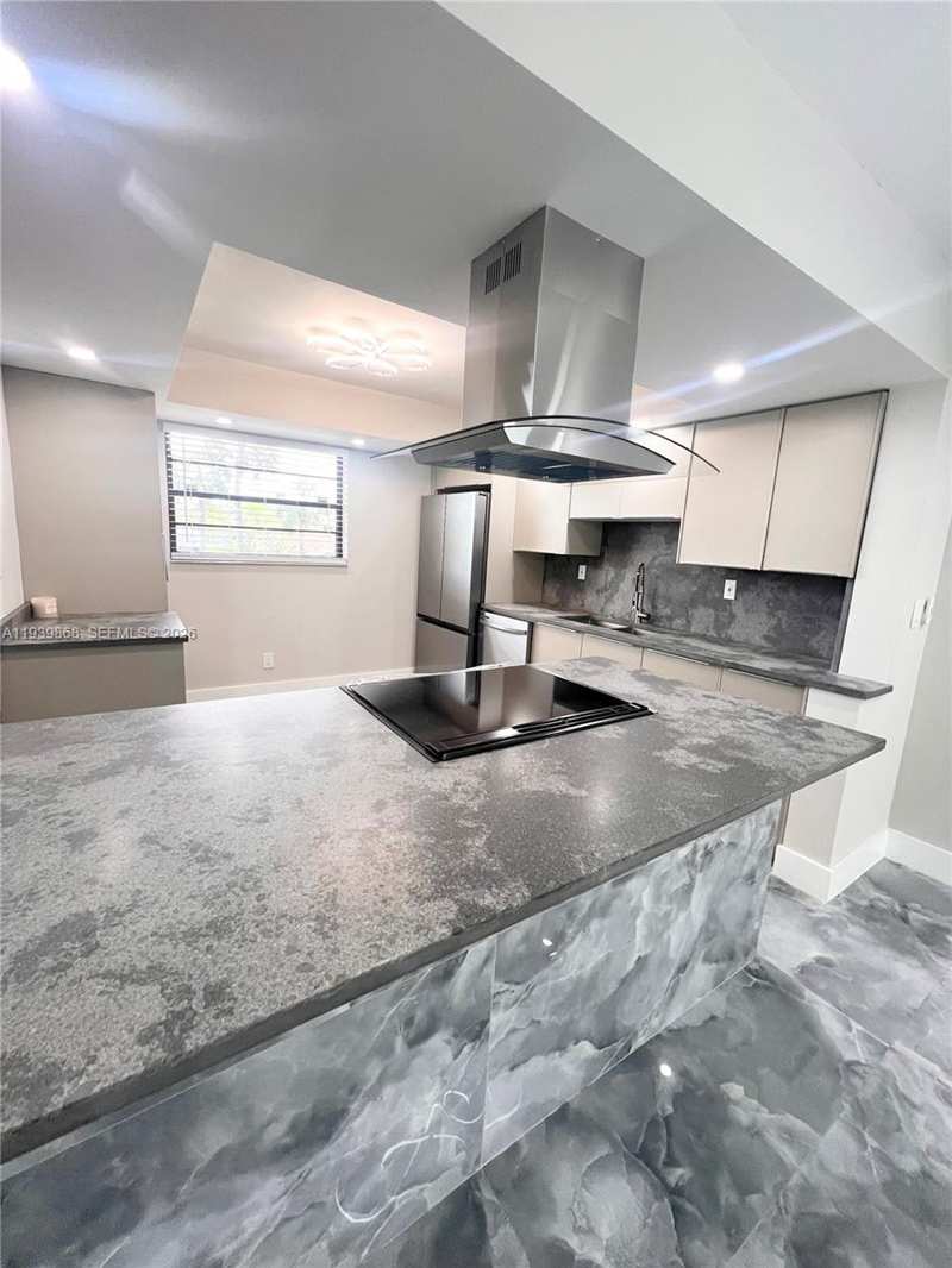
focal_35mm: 13
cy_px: 634
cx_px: 476
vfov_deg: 106.2
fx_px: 477
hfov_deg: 89.9
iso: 125
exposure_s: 1/120
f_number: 1.8
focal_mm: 1.57
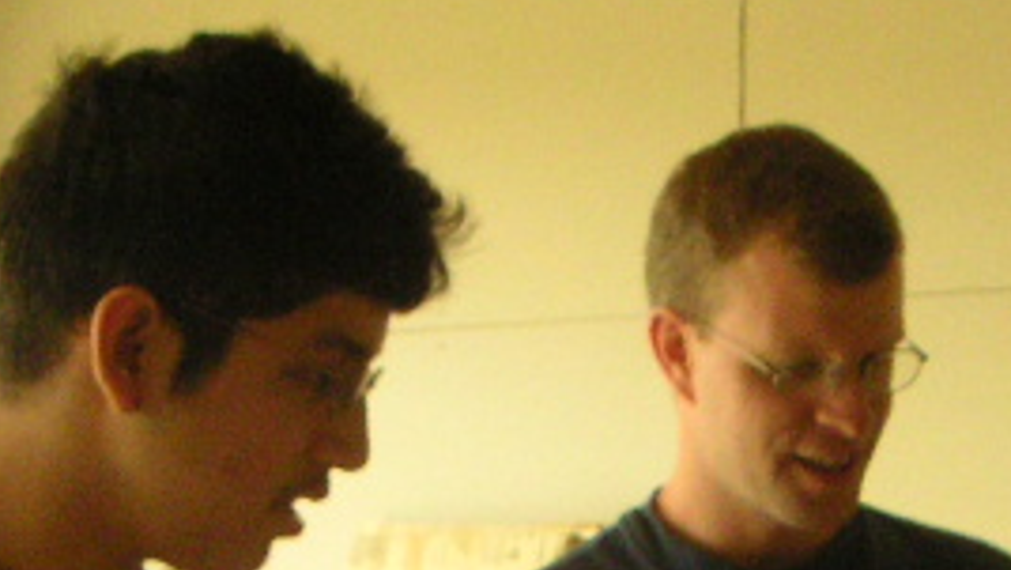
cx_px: 619
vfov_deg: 11.3
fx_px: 2789
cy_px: 793
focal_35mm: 104
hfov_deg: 20.5
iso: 400
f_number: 2.9
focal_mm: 5.3
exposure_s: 1/350
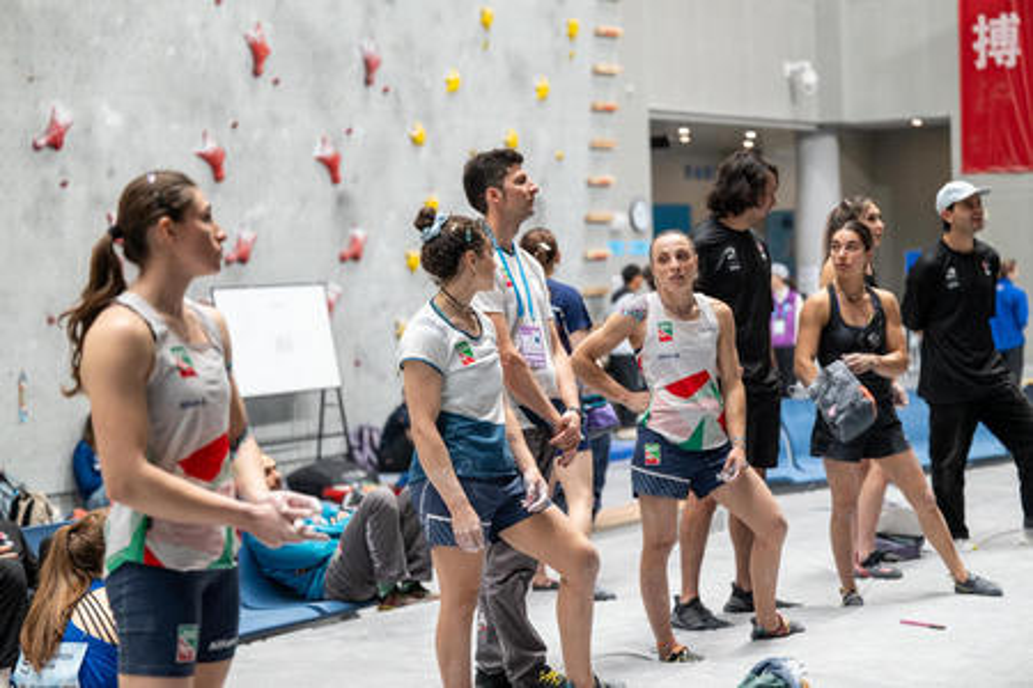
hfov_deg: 26.0
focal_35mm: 78
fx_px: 2238
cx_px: 516
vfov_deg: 17.5
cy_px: 344
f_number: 2.8
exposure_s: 1/250
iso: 800
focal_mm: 78
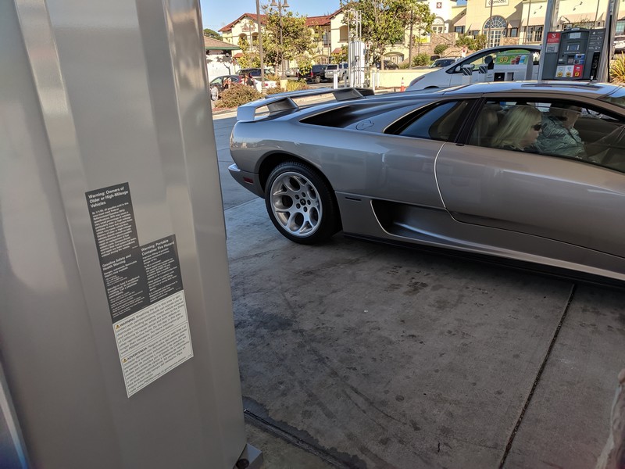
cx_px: 312
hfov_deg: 67.3
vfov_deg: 53.1
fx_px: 469
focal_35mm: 26
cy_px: 234
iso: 39
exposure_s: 1/1550
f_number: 2
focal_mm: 4.67
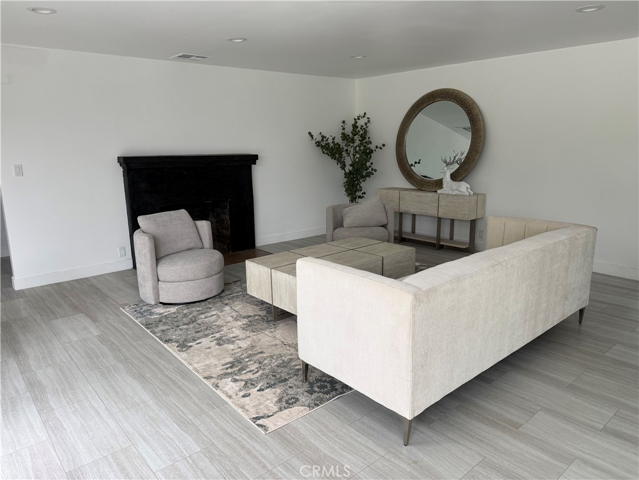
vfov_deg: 56.8
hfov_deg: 71.6
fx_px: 443
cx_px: 320
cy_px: 240
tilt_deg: -11.6
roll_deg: +1.1
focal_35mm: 24
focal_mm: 6.76
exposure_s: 1/121
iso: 125
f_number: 1.78
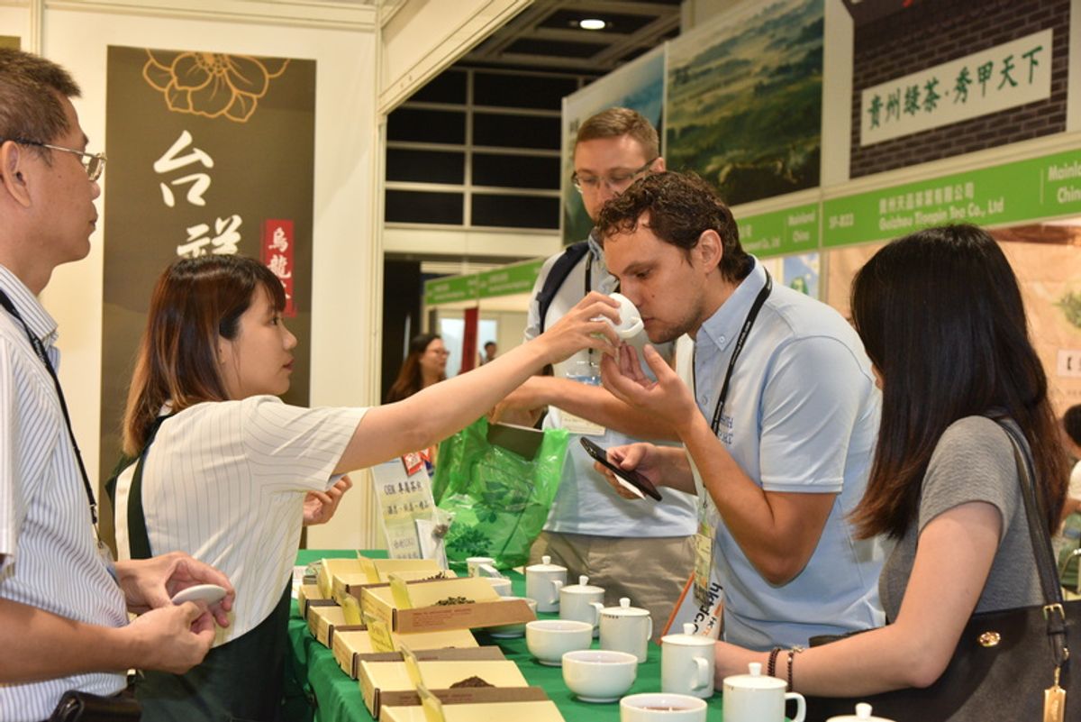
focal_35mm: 52
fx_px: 1562
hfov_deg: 38.2
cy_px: 361
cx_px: 540
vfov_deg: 26.0
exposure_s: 1/60
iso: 1600
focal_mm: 52
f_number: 5.6
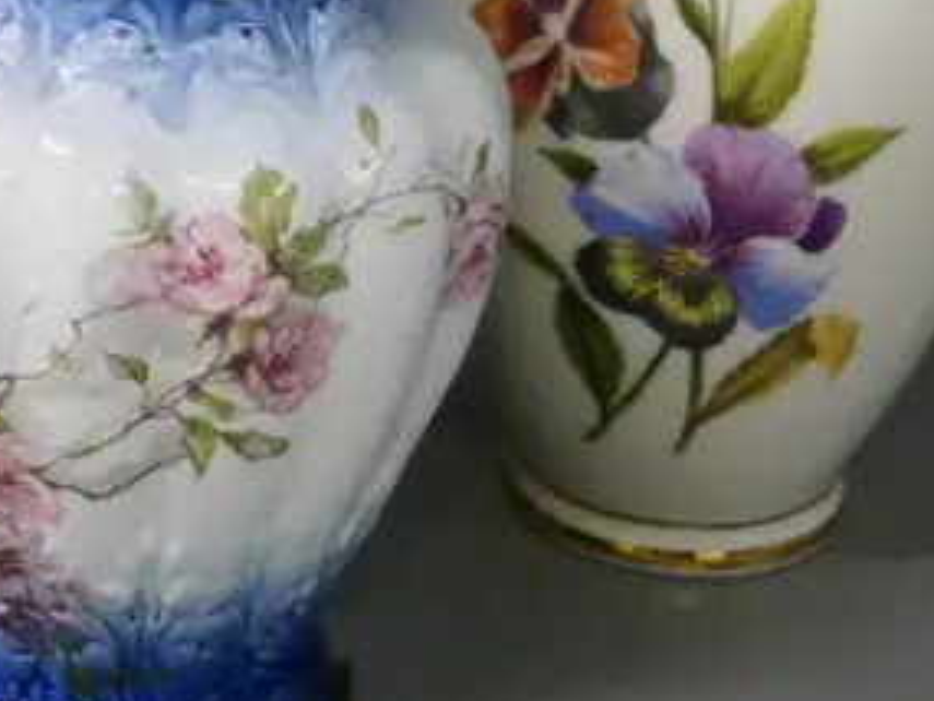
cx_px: -311
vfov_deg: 7.5
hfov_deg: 10.0
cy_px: -354
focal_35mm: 194
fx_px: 5237
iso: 3200
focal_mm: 27
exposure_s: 1/160
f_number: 5
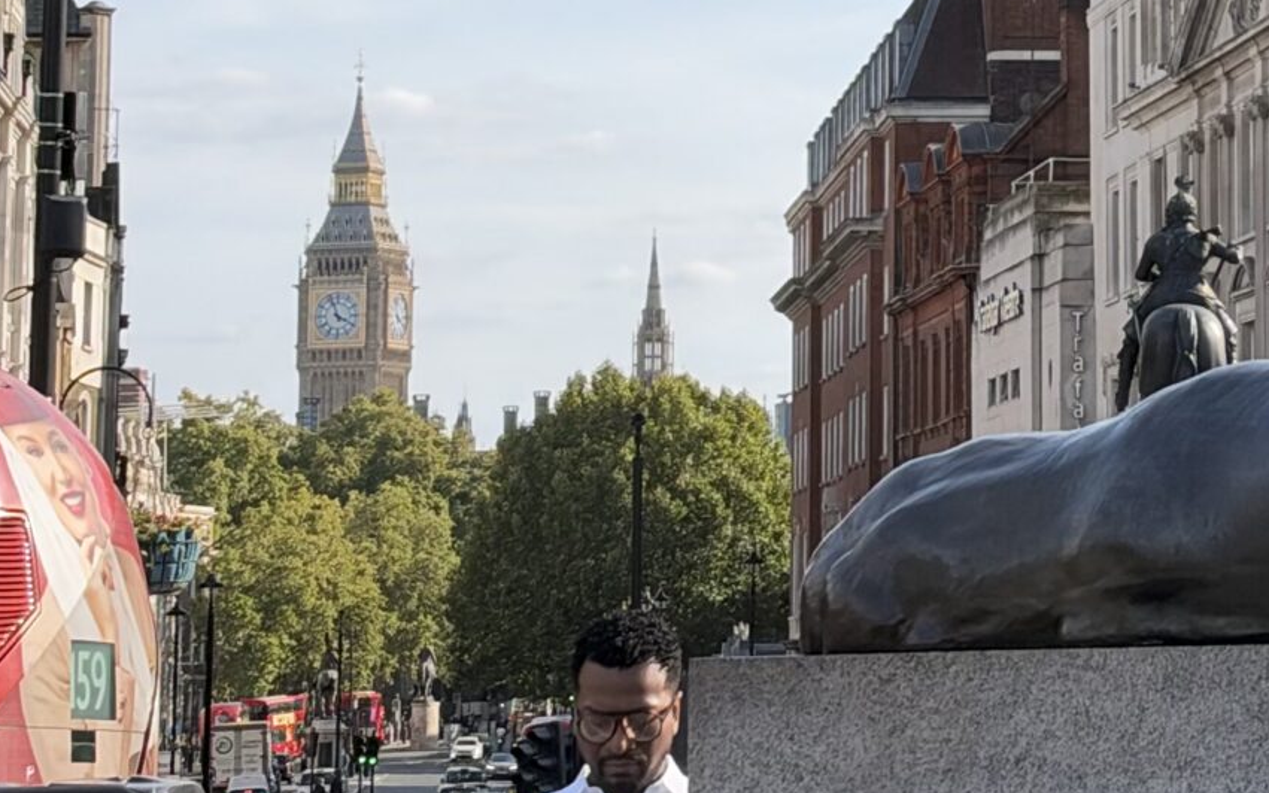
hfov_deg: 13.4
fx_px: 5292
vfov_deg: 8.5
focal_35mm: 153
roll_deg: +2.6
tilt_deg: +9.5
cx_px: 1463
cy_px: -215
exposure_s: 1/1812
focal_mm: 6.93
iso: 64
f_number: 2.8
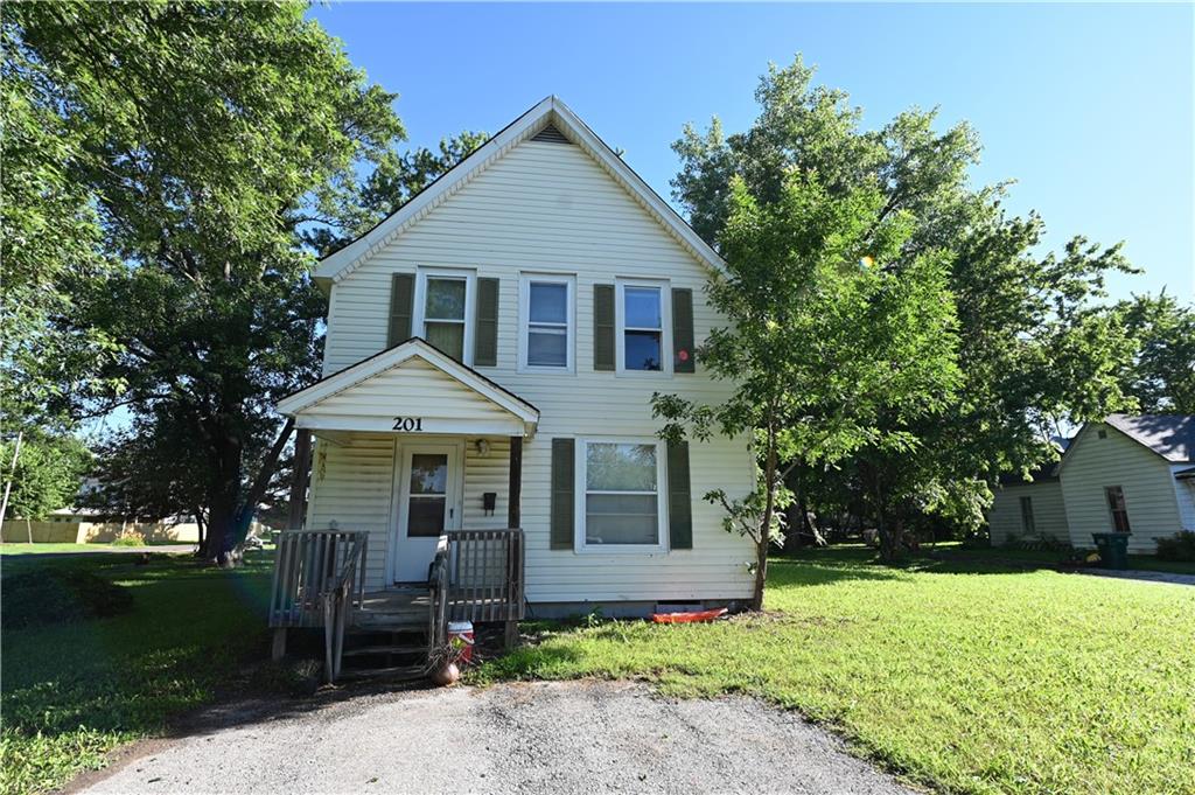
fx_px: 597
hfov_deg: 90.0
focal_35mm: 18
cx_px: 598
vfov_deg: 67.3
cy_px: 398
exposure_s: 1/250
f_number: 5.6
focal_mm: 18
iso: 140
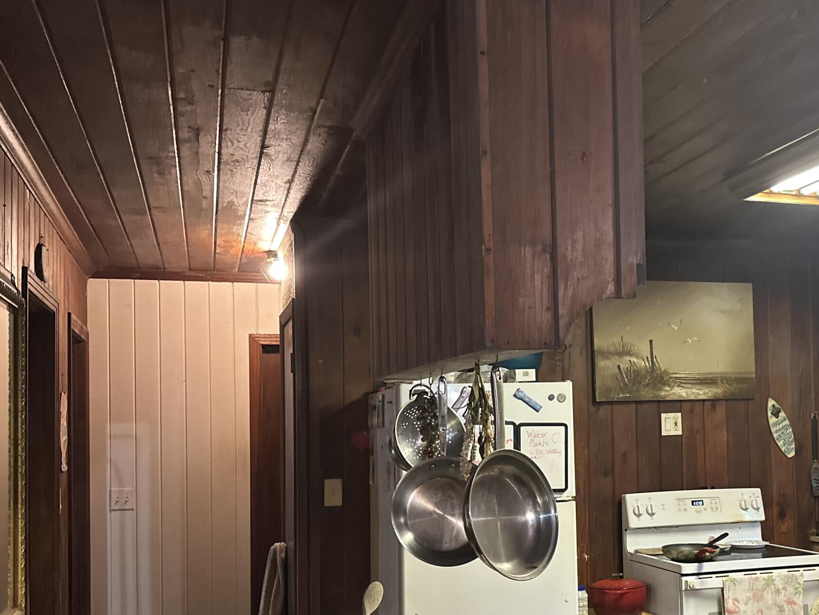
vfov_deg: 34.2
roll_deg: +2.1
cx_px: 590
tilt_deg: +3.4
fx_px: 994
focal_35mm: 42
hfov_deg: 43.7
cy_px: 376
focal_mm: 6.86
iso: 640
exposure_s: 1/60
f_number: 1.78
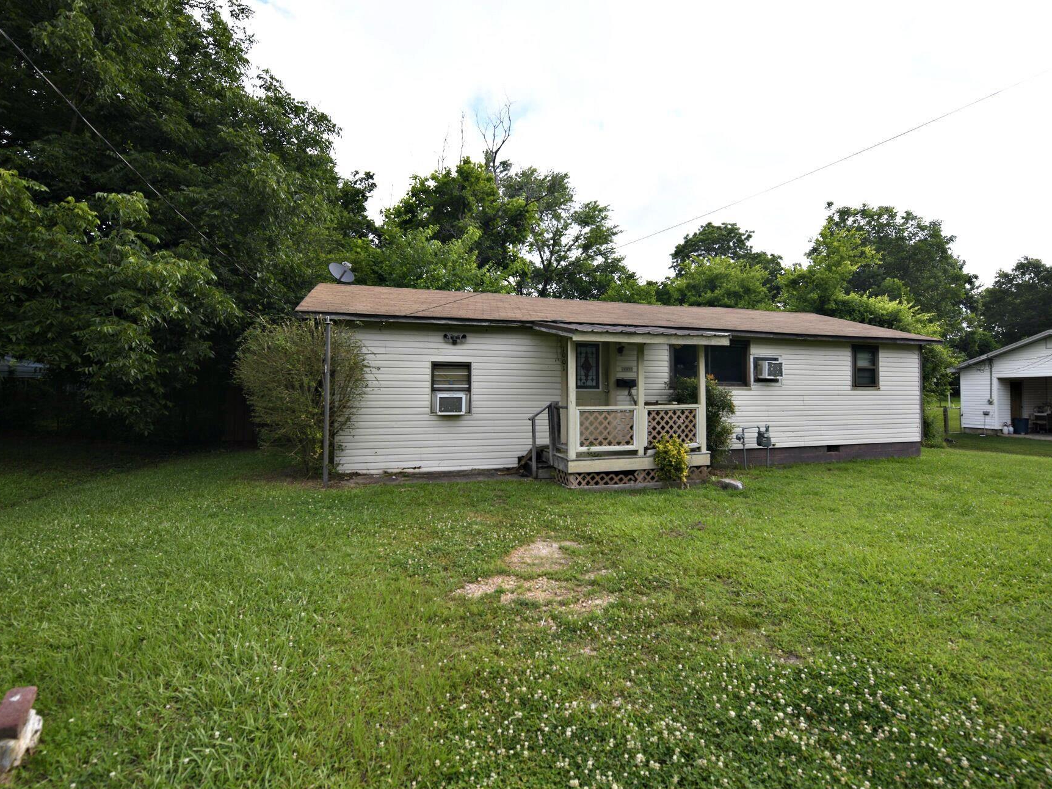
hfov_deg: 94.5
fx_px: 486
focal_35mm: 16
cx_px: 540
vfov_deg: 78.1
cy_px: 378
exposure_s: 1/125
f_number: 5.6
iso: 64
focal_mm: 14
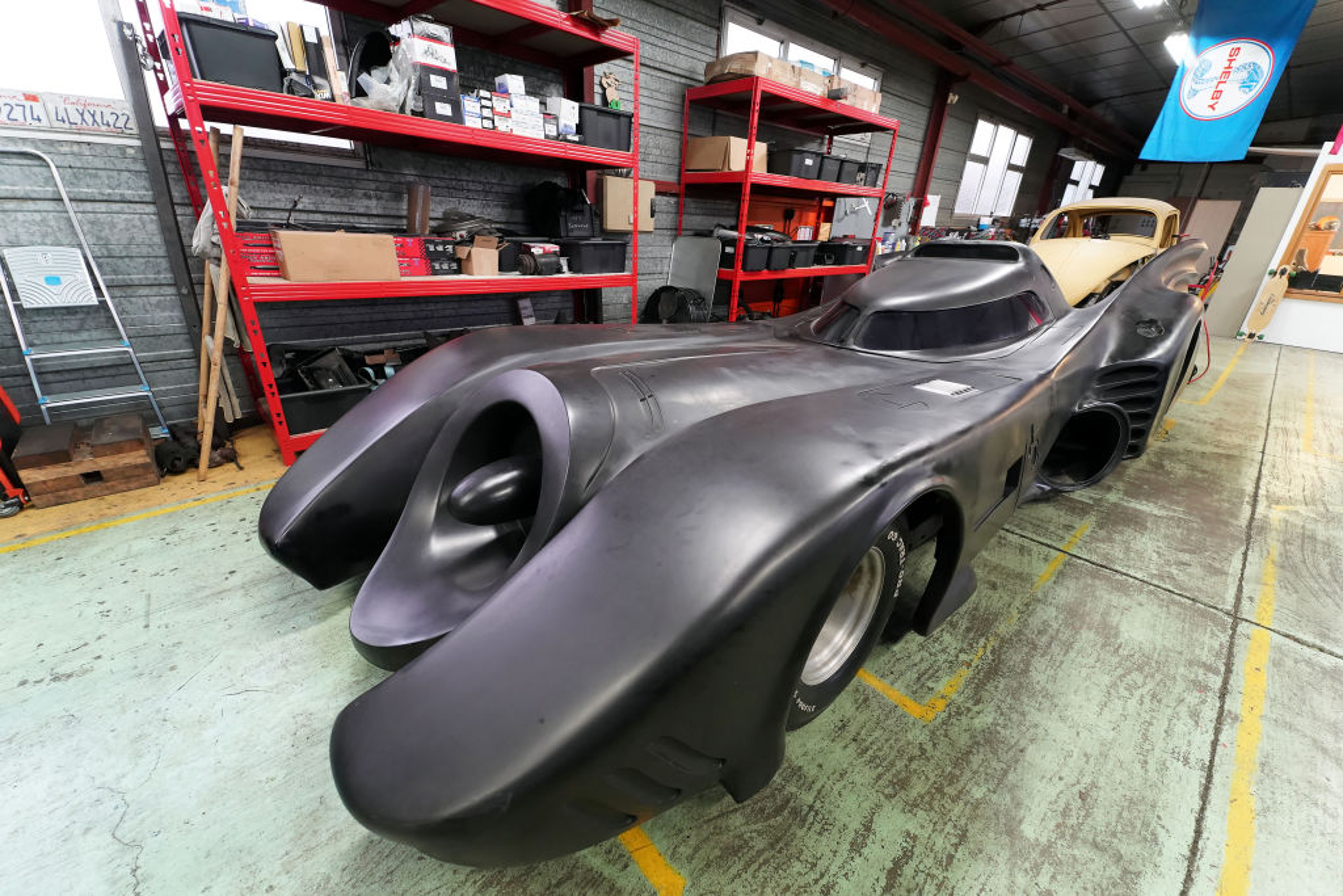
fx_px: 522
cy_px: 448
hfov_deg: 104.2
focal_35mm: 14
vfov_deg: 81.2
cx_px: 672
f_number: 5.6
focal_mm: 14
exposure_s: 1/60
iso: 3200
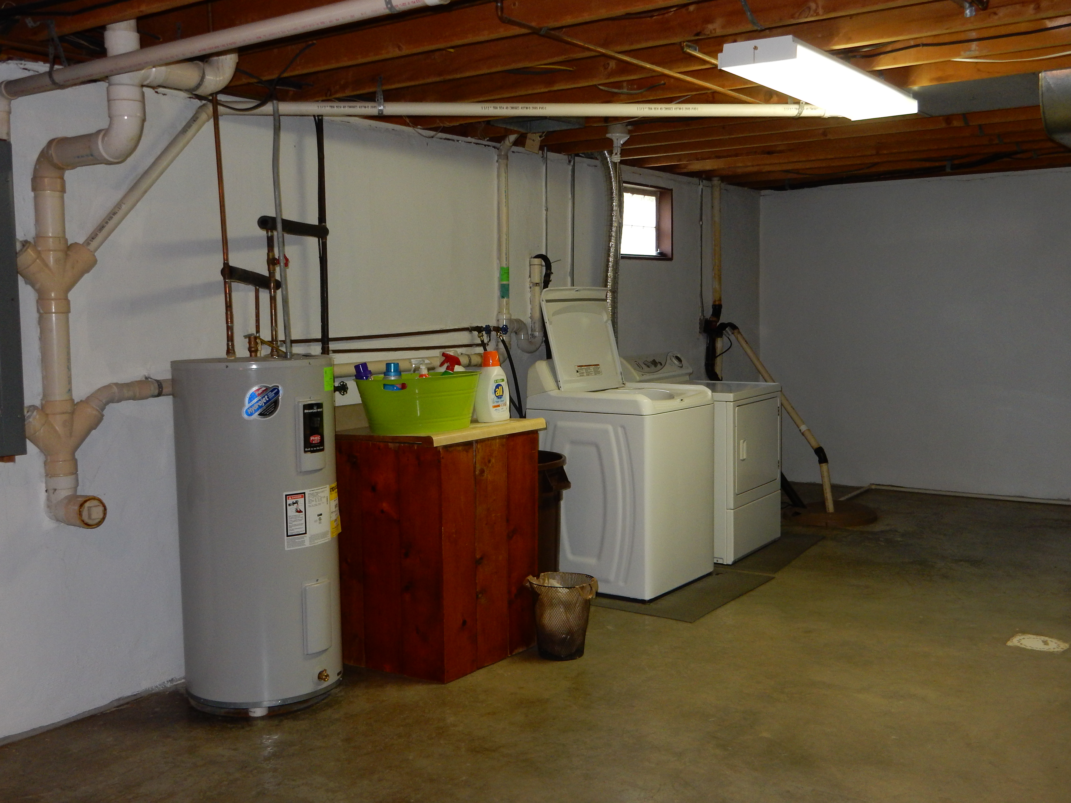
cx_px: 536
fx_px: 1114
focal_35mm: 36
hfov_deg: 51.4
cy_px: 402
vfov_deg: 39.7
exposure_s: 1/30
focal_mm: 6.4
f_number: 4
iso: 250
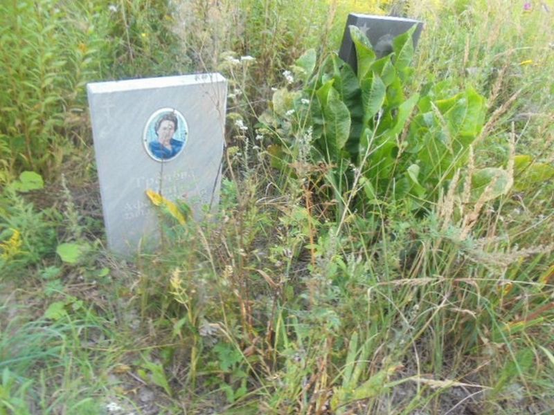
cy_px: 208
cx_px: 277
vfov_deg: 53.1
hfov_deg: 67.3
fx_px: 416
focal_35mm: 26
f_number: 3.5
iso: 160
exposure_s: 1/60
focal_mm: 4.6
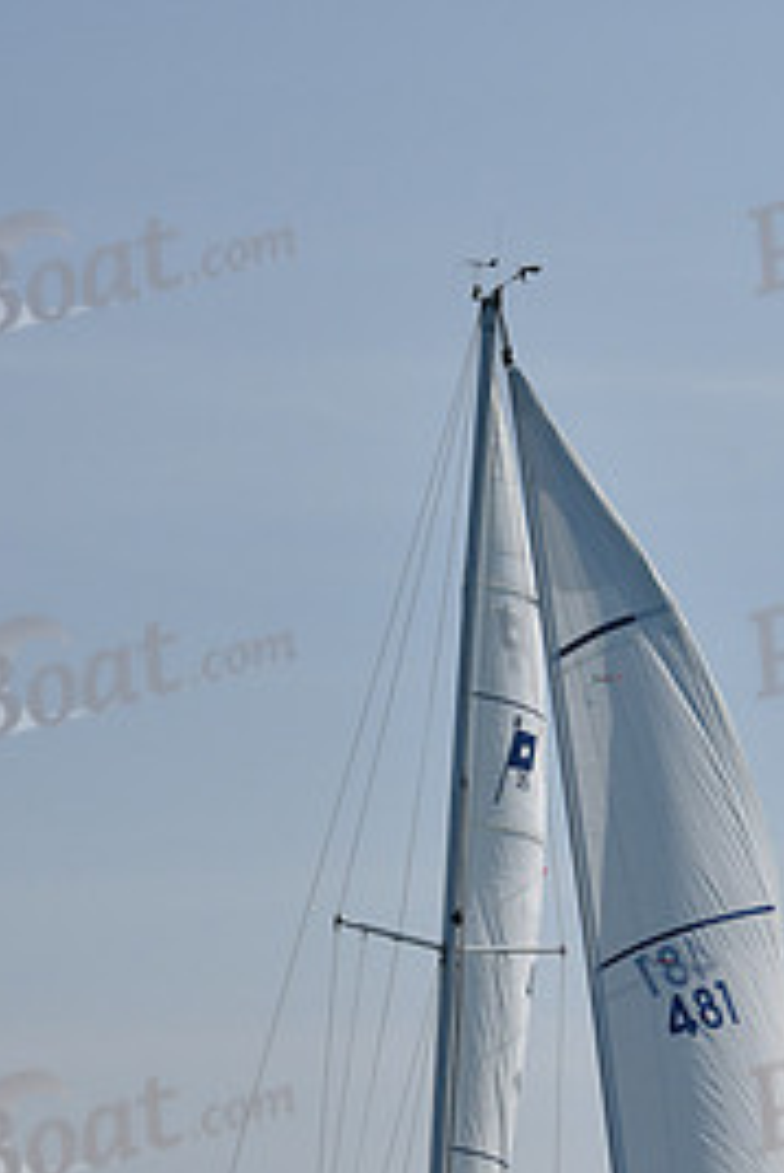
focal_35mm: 195
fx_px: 6361
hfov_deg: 7.0
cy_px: 875
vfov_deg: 10.5
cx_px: 523
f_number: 8
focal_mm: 90
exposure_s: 1/800
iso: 320
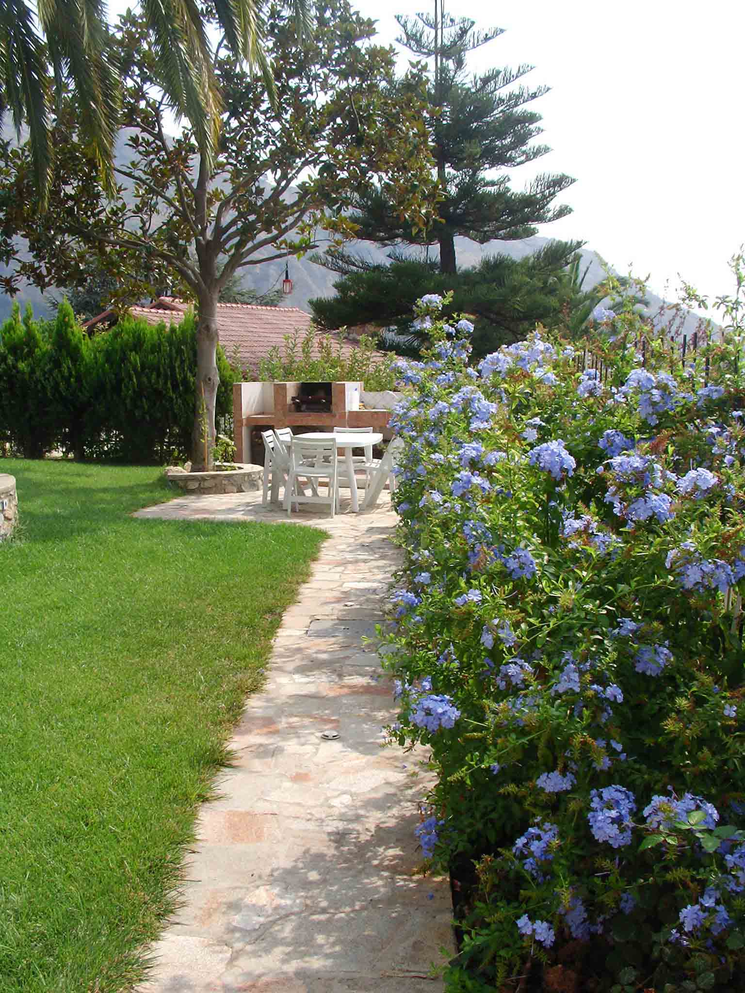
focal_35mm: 38
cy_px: 496
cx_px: 372
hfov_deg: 37.7
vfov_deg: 49.0
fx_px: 1090
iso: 50
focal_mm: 5.8
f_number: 4.5
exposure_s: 1/378
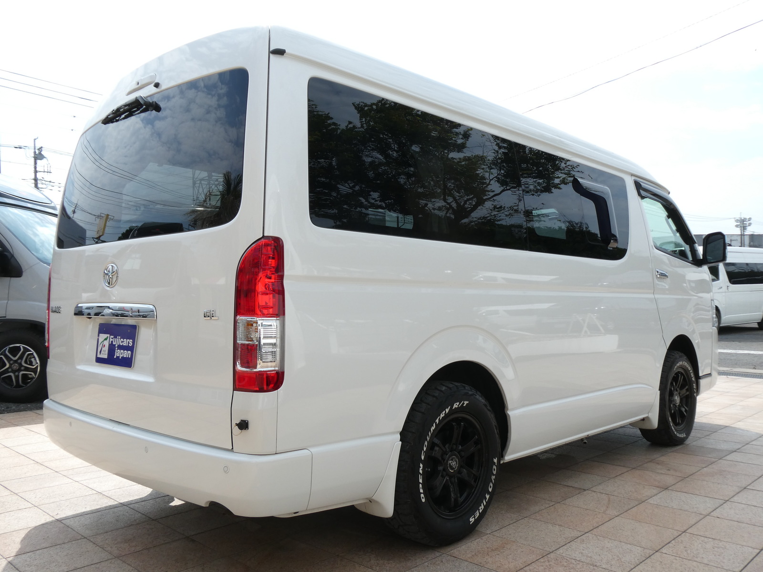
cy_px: 286
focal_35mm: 28
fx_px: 617
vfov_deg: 49.7
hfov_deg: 63.4
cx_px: 382
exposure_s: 1/800
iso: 80
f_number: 3.5
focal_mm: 5
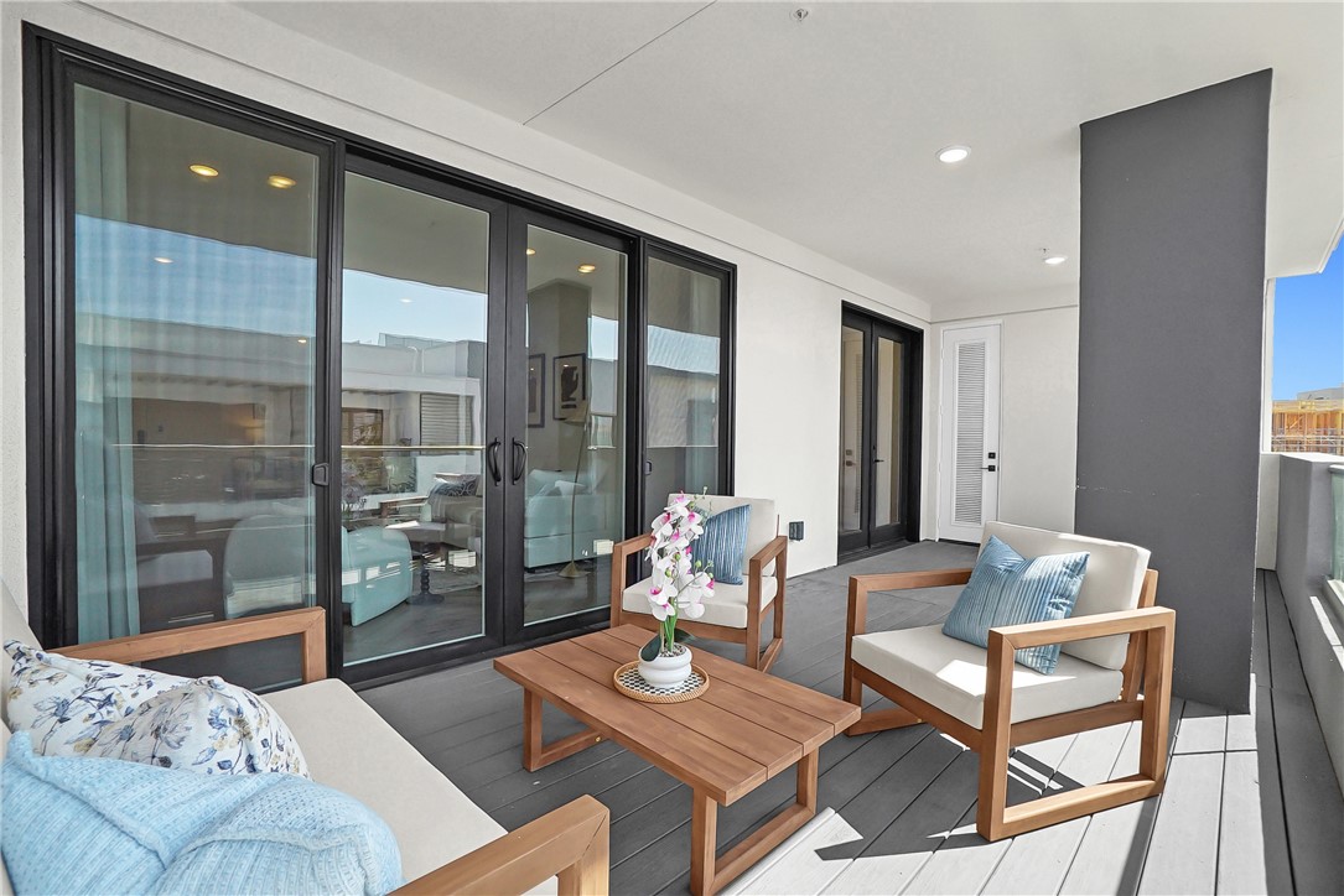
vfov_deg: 77.4
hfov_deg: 100.4
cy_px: 448
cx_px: 672
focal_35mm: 15
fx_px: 560
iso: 800
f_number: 8
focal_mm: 10
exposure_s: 1/500
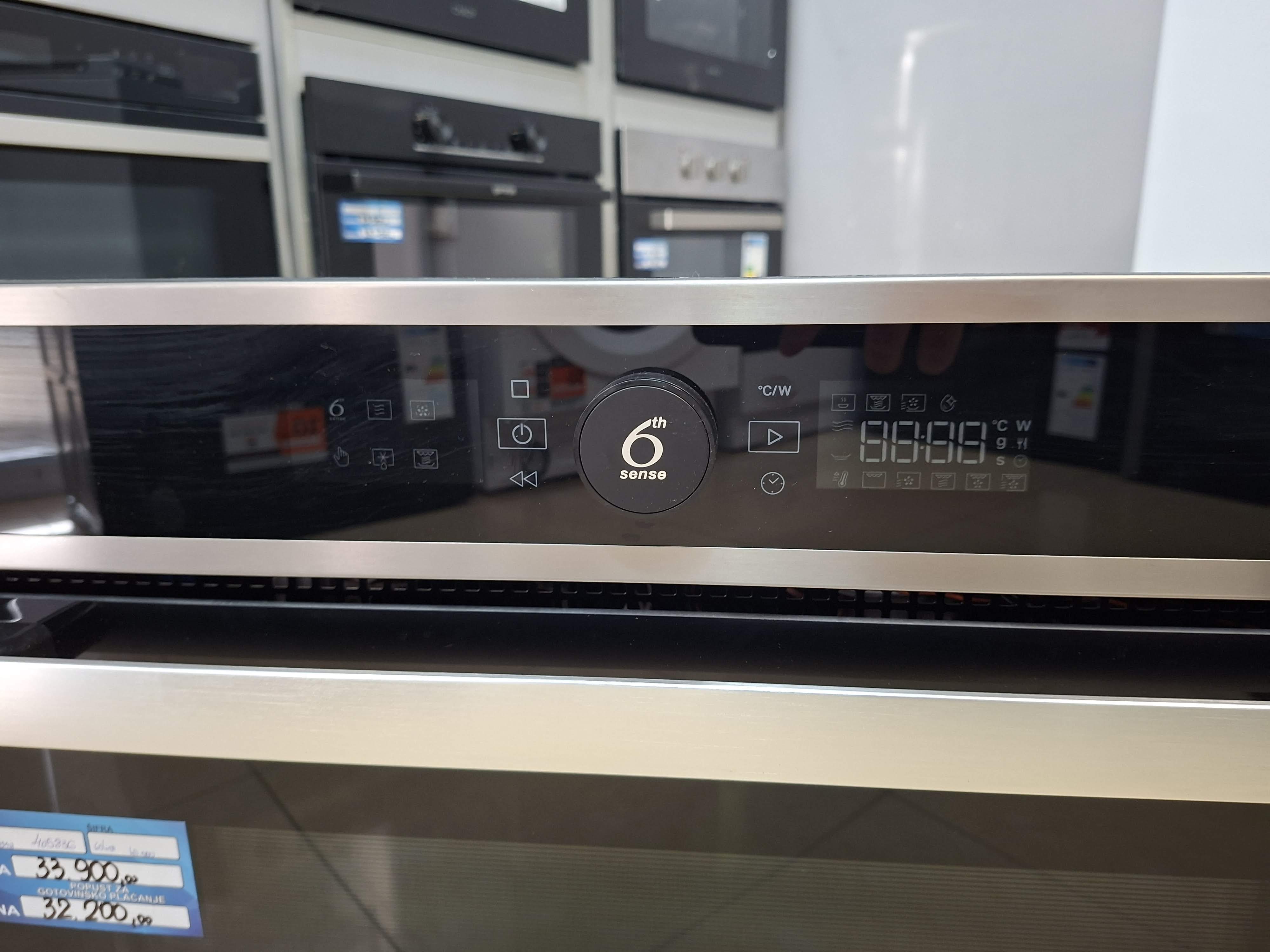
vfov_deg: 58.9
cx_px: 635
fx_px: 844
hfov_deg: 73.9
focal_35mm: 23
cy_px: 476
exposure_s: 1/33
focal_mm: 5.54
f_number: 1.8
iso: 250
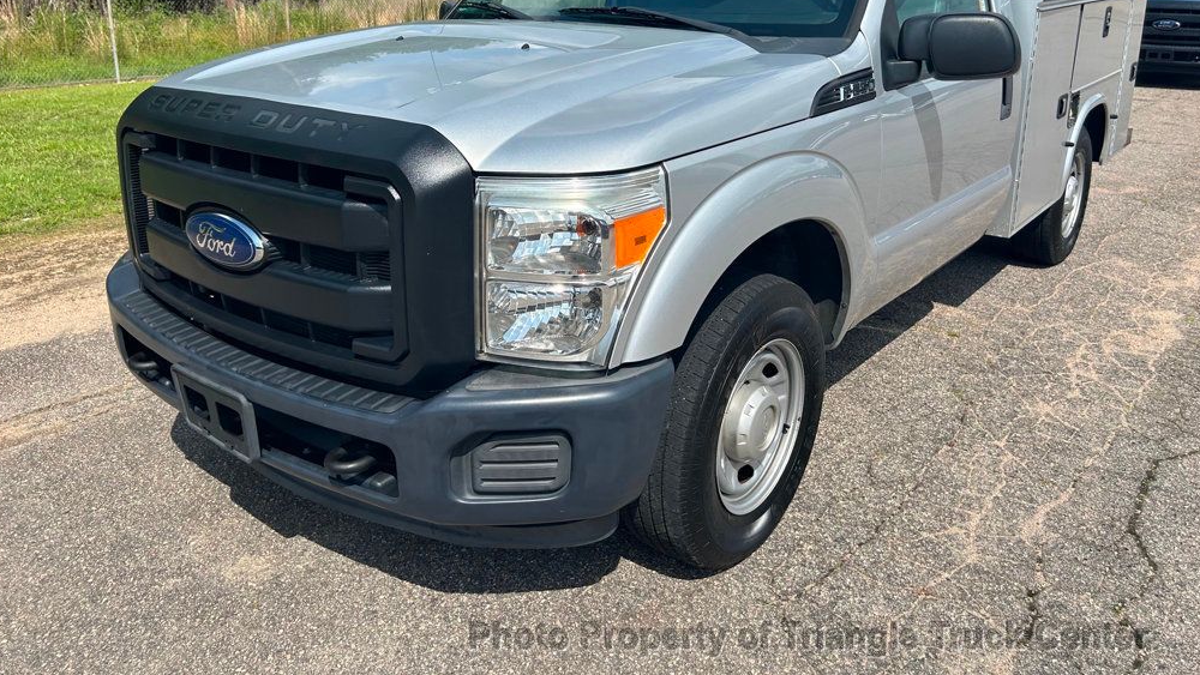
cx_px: 599
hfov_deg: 66.1
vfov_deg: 39.7
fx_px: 923
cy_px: 217
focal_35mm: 29
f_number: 1.5
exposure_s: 1/4630
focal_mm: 5.7
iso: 50
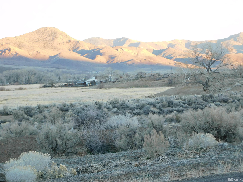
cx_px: 122
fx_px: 639
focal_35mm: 91
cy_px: 91
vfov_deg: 16.2
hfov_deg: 21.5
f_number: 4.5
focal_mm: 16.1
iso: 125
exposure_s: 1/50
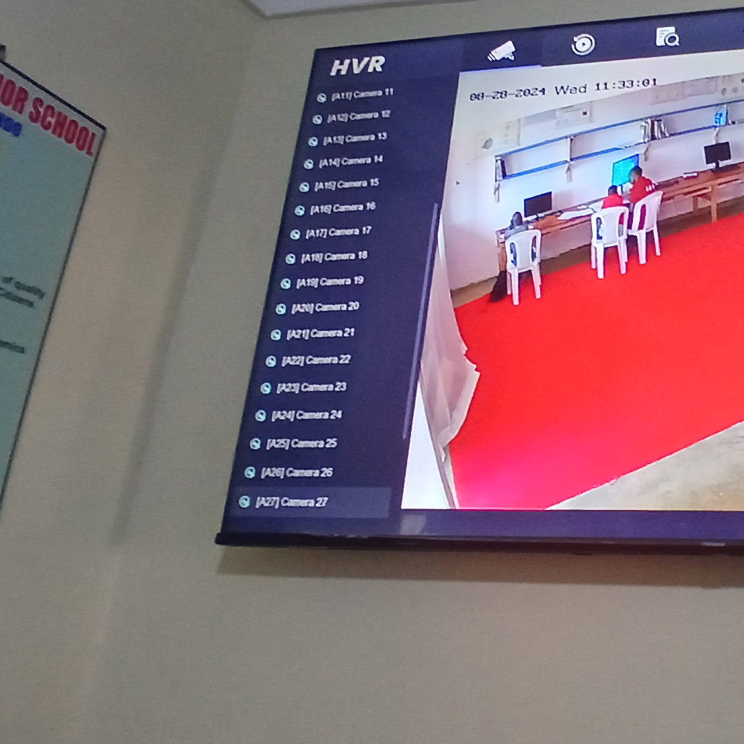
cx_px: 711
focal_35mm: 35
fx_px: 851
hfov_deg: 42.1
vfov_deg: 46.8
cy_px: 277
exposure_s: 1/33.3
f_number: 2.2
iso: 200
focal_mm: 1.4
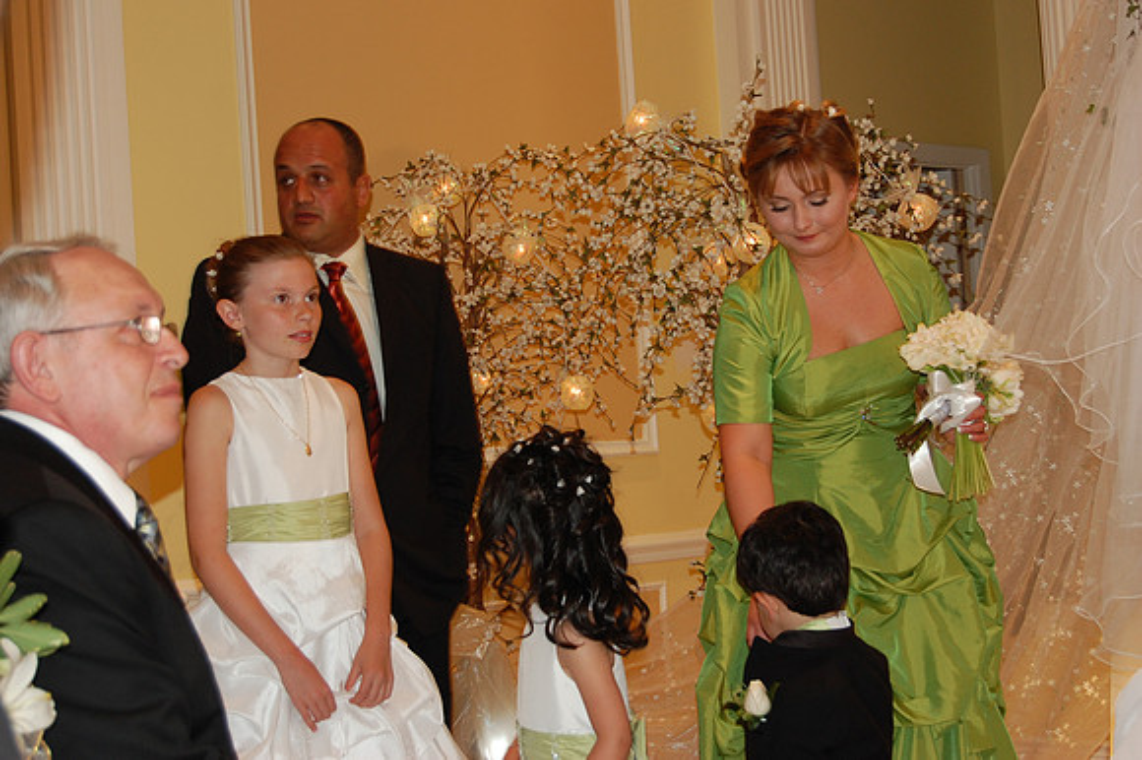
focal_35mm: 63
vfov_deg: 21.5
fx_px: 1997
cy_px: 380
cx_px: 571
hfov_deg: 31.9
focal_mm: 42
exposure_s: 1/60
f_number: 5.3
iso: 400
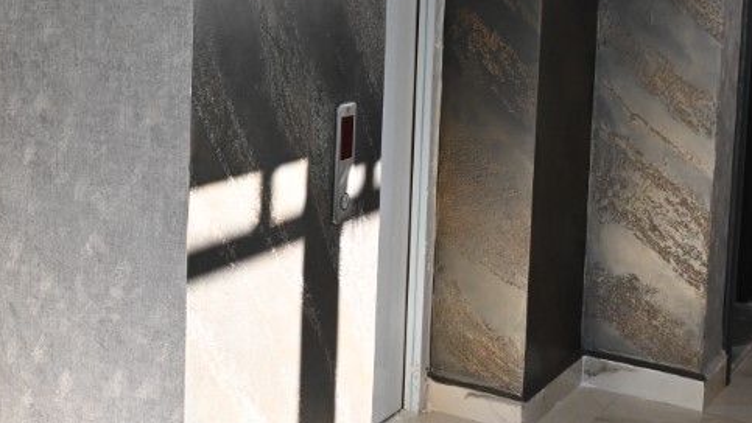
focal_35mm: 60
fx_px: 1197
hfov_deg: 32.6
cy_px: 50
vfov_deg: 19.7
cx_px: 37
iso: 2500
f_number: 11
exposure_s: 1/160
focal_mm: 24
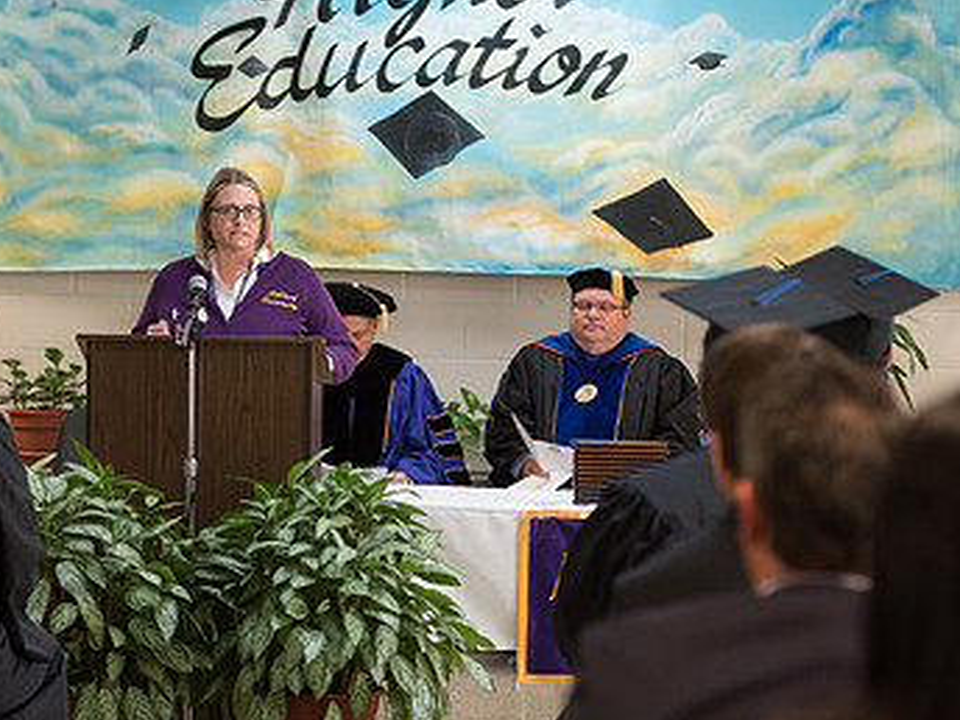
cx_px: 340
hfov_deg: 13.5
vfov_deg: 10.2
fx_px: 4049
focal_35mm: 146
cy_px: 442
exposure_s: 1/200
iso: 2000
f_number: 3.5
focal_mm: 90
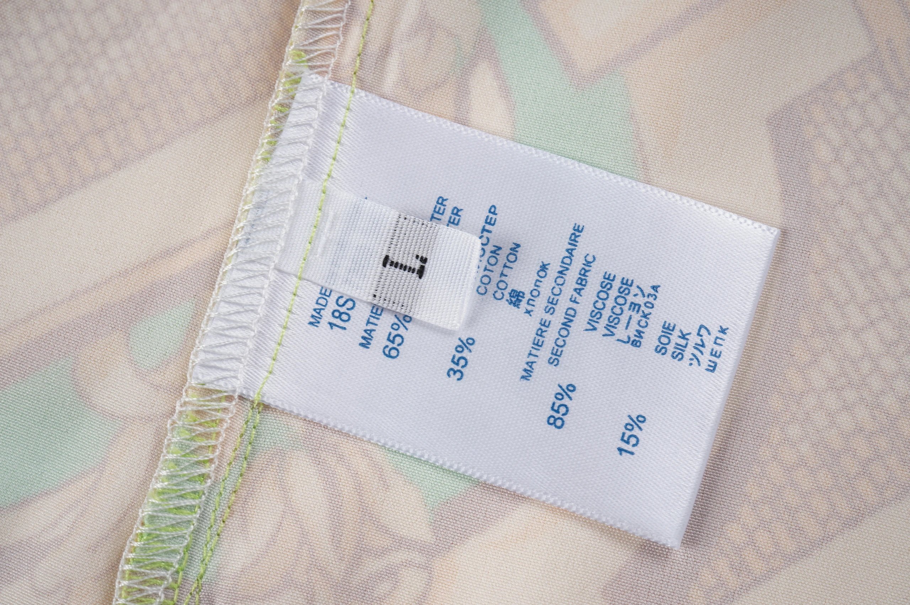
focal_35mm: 50
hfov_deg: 39.6
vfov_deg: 26.9
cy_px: 302
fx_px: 1263
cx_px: 455
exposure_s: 1/100
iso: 160
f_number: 11
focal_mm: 50
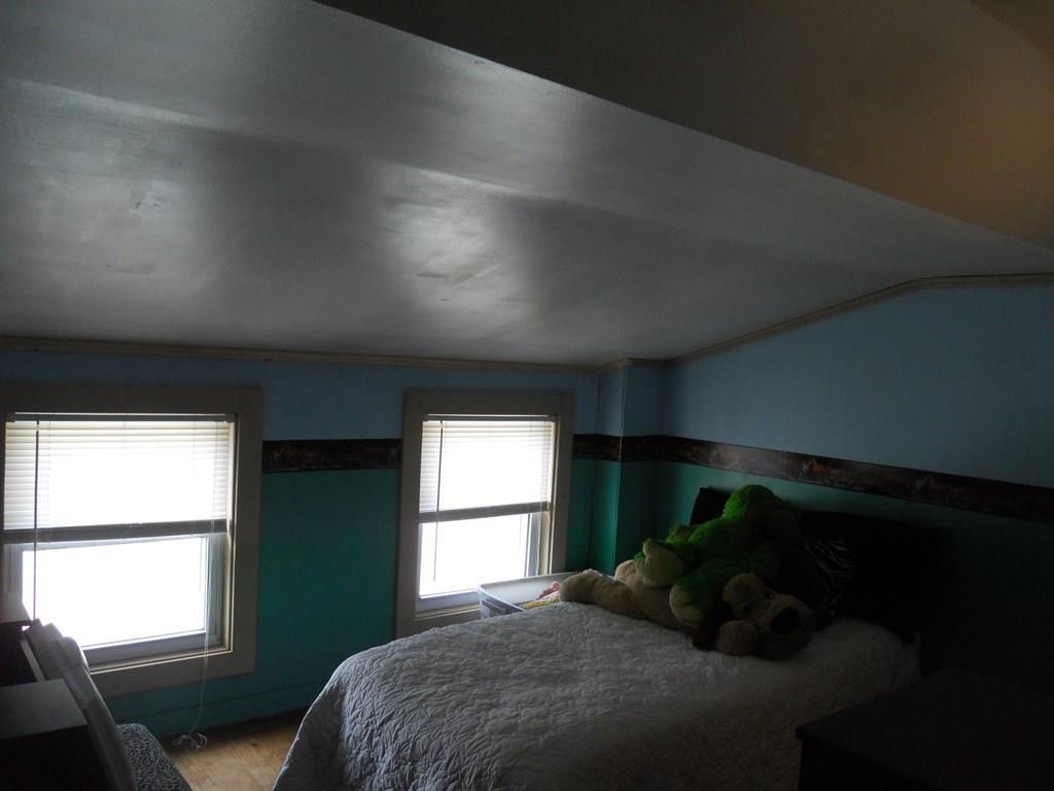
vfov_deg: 49.7
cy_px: 396
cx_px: 527
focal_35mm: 28
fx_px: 853
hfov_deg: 63.4
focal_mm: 5
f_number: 2.7
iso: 400
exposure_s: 1/250
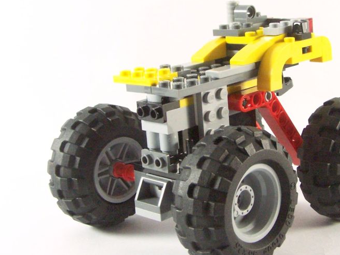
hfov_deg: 25.8
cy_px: 104
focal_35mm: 75
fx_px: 737
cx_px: 228
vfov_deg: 19.6
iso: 400
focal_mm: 8
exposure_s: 1/60
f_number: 4
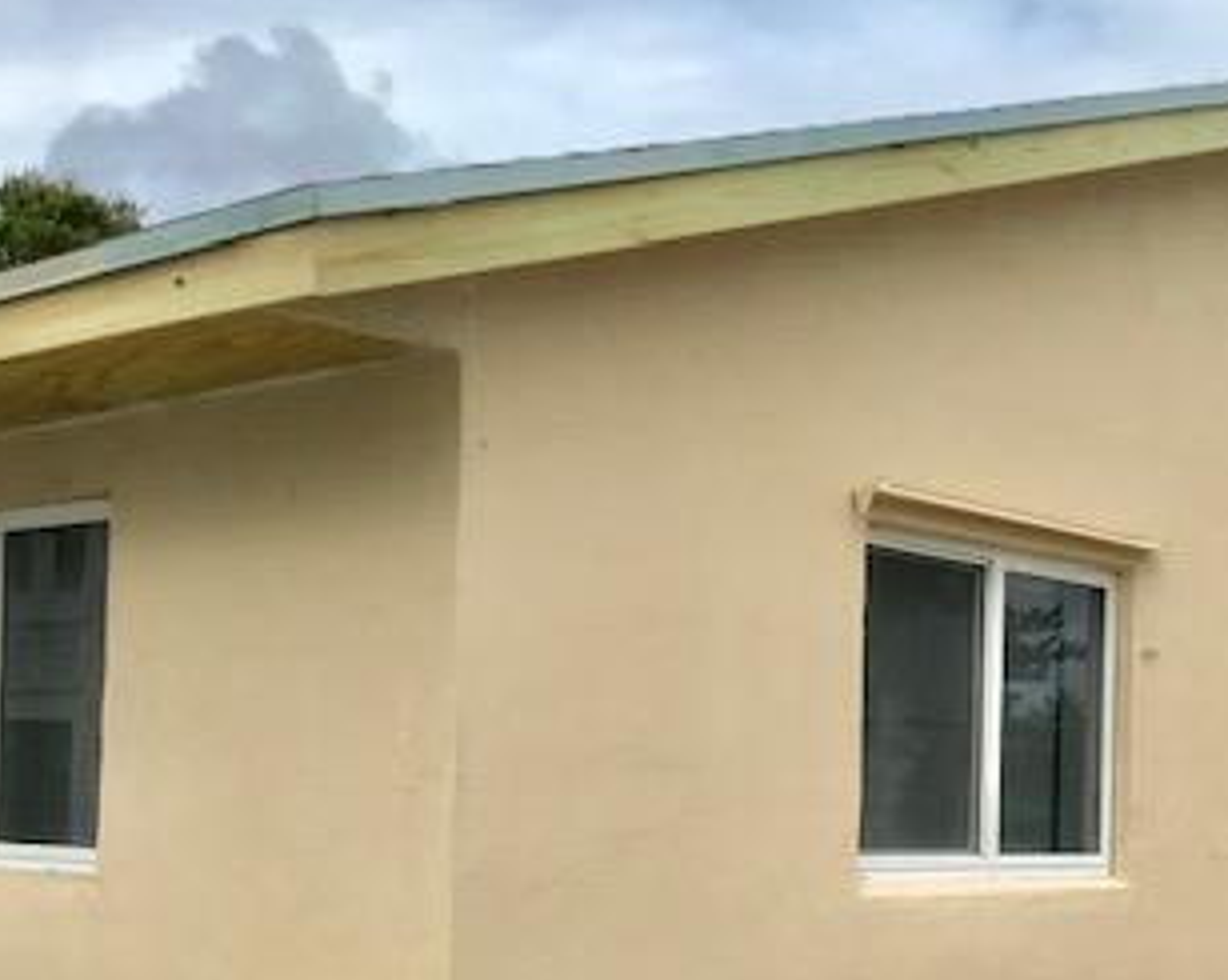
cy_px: 732
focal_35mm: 57
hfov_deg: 32.8
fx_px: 2070
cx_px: 808
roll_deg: -0.8
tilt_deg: +2.3
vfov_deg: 26.3
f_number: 1.8
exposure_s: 1/3300
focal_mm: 3.99
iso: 20
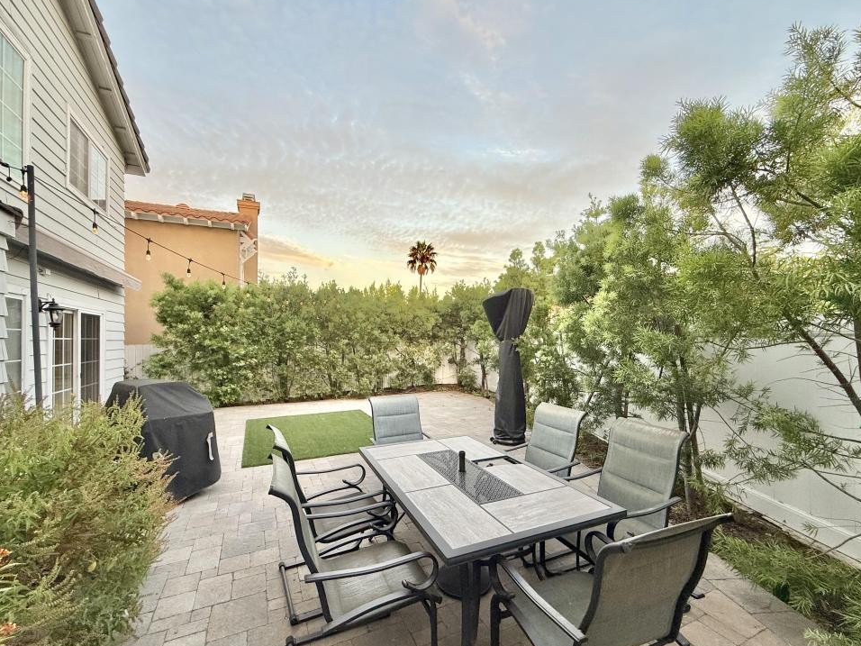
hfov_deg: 98.2
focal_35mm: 15
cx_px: 430
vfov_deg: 81.7
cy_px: 335
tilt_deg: +1.5
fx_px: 373
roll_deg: +0.4
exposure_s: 1/99
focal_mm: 2.22
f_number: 2.2
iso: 64
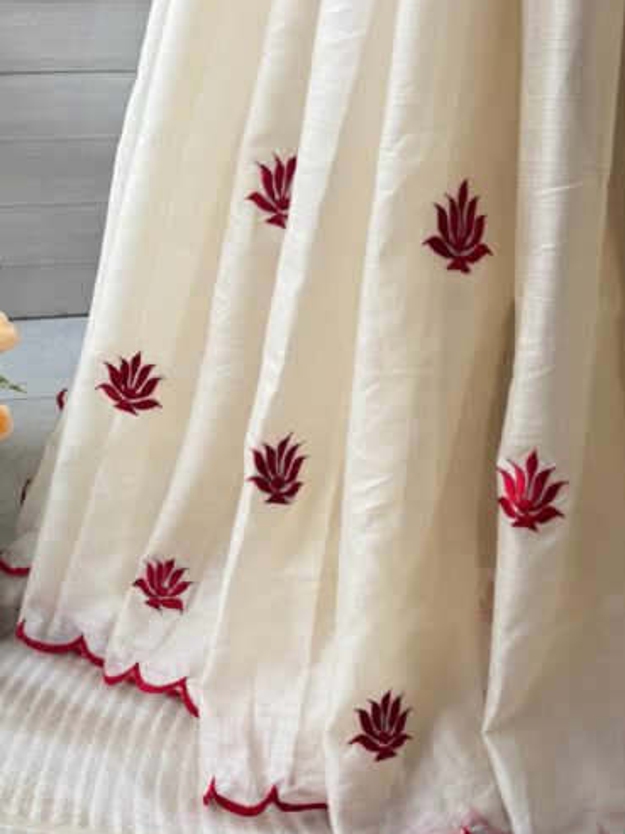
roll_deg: -2.4
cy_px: 527
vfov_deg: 47.4
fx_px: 939
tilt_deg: -37.0
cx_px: 346
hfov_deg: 36.8
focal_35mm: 39
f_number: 1.78
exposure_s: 1/383
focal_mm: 6.76
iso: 80
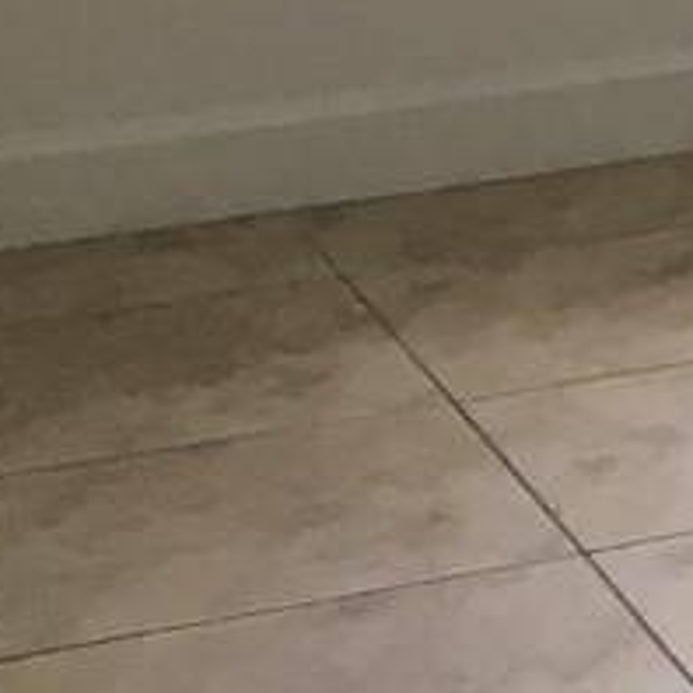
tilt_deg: -5.2
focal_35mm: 207
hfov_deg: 7.0
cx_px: 2524
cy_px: -560
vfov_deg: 8.2
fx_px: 4688
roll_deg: -1.2
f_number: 2.2
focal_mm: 4.15
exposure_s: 1/30
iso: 25
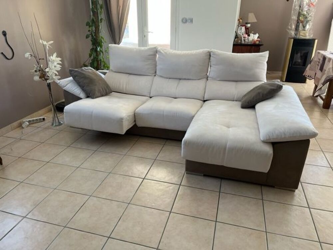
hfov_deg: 67.3
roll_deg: -0.2
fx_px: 250
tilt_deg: -25.0
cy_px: 125
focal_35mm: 26
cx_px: 166
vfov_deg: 53.1
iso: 125
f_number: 1.6
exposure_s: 1/121
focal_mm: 5.1
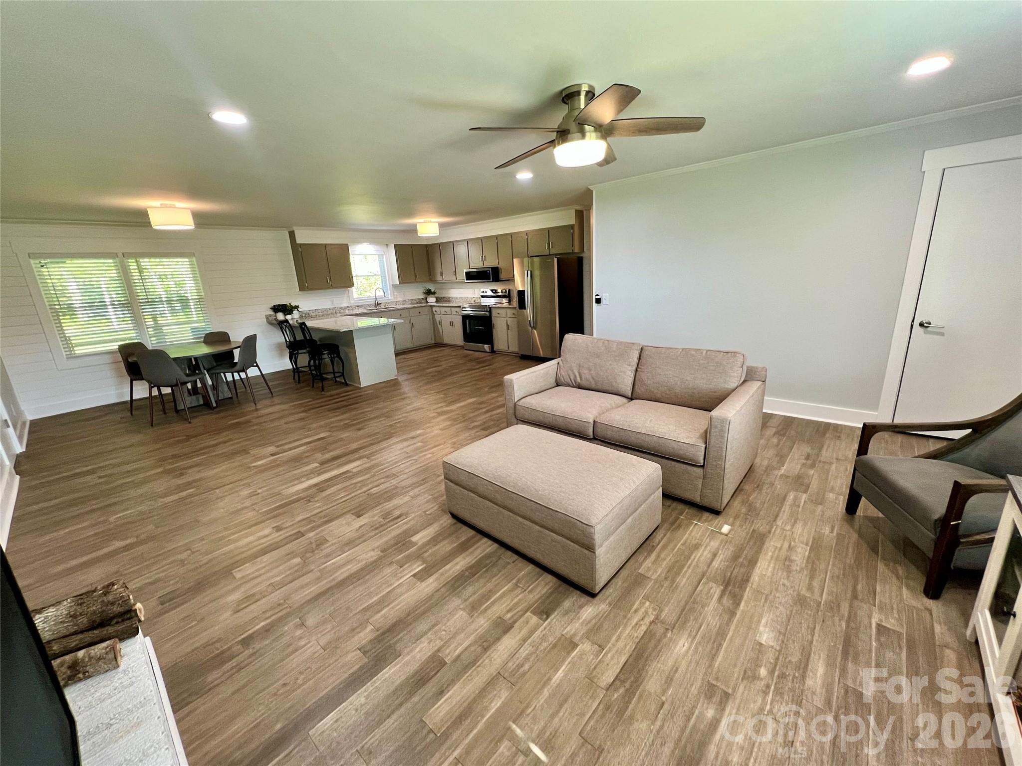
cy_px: 383
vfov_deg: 89.9
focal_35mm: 13
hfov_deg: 106.2
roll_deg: +2.8
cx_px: 511
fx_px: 384
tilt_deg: -15.7
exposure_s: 1/60
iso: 200
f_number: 1.8
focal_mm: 1.57
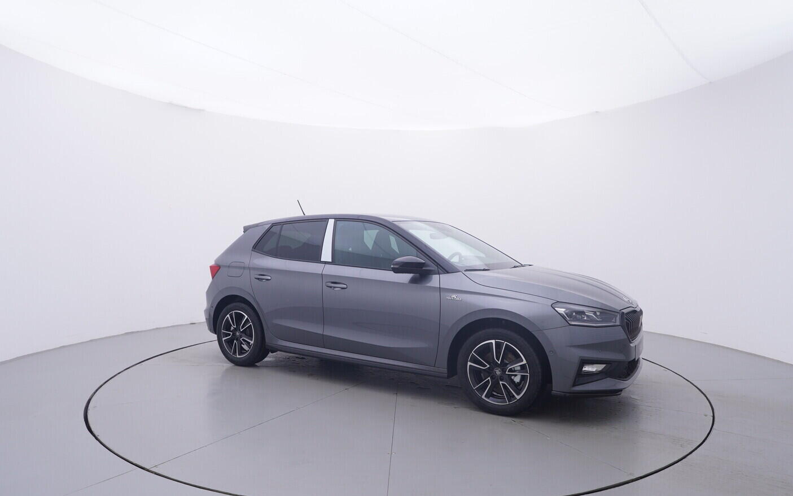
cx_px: 397
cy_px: 267
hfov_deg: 75.9
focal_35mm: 24
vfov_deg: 51.9
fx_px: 508
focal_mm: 15
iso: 200
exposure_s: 1/80
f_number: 5
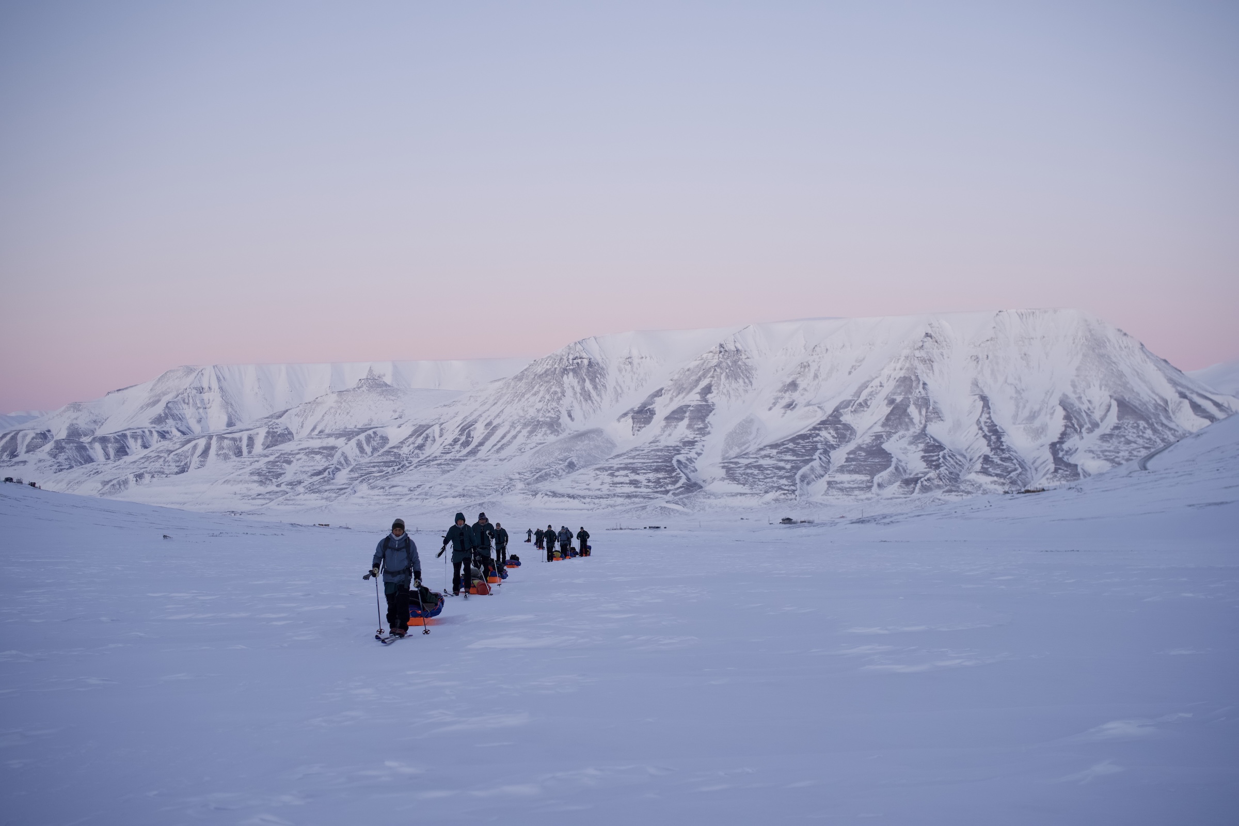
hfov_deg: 39.6
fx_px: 1721
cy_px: 413
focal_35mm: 50
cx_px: 620
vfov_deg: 27.0
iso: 500
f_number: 2.5
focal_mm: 50
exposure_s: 1/500
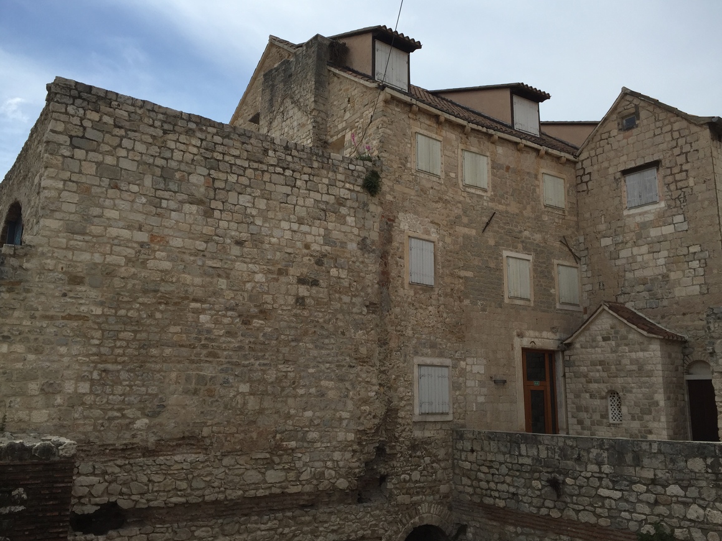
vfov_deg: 46.8
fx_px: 626
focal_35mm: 30
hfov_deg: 60.0
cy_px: 269
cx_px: 369
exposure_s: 1/3049
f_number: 2.2
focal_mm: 4.15
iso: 32
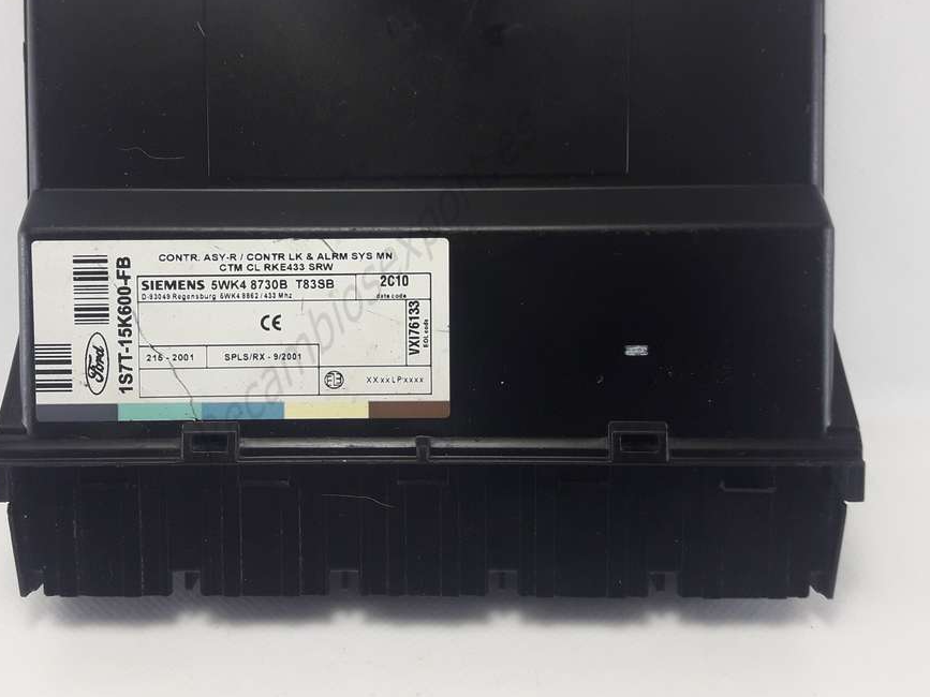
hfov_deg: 46.6
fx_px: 1074
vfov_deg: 35.8
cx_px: 377
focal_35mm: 40
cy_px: 279
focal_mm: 3.7
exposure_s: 1/50
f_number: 1.9
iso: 64
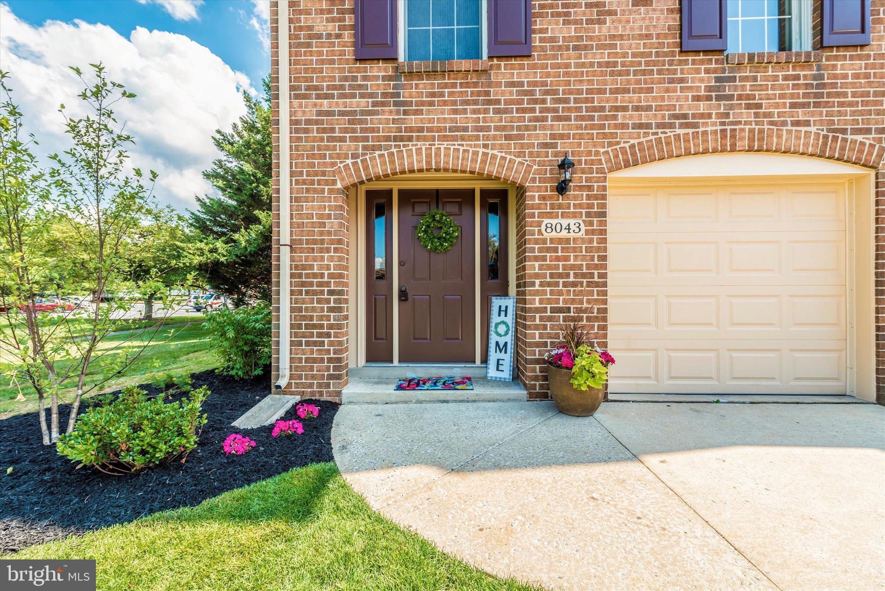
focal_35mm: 14
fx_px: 344
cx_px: 442
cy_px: 296
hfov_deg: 104.2
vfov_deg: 81.3
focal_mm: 14
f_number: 9
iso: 100
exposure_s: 1/100
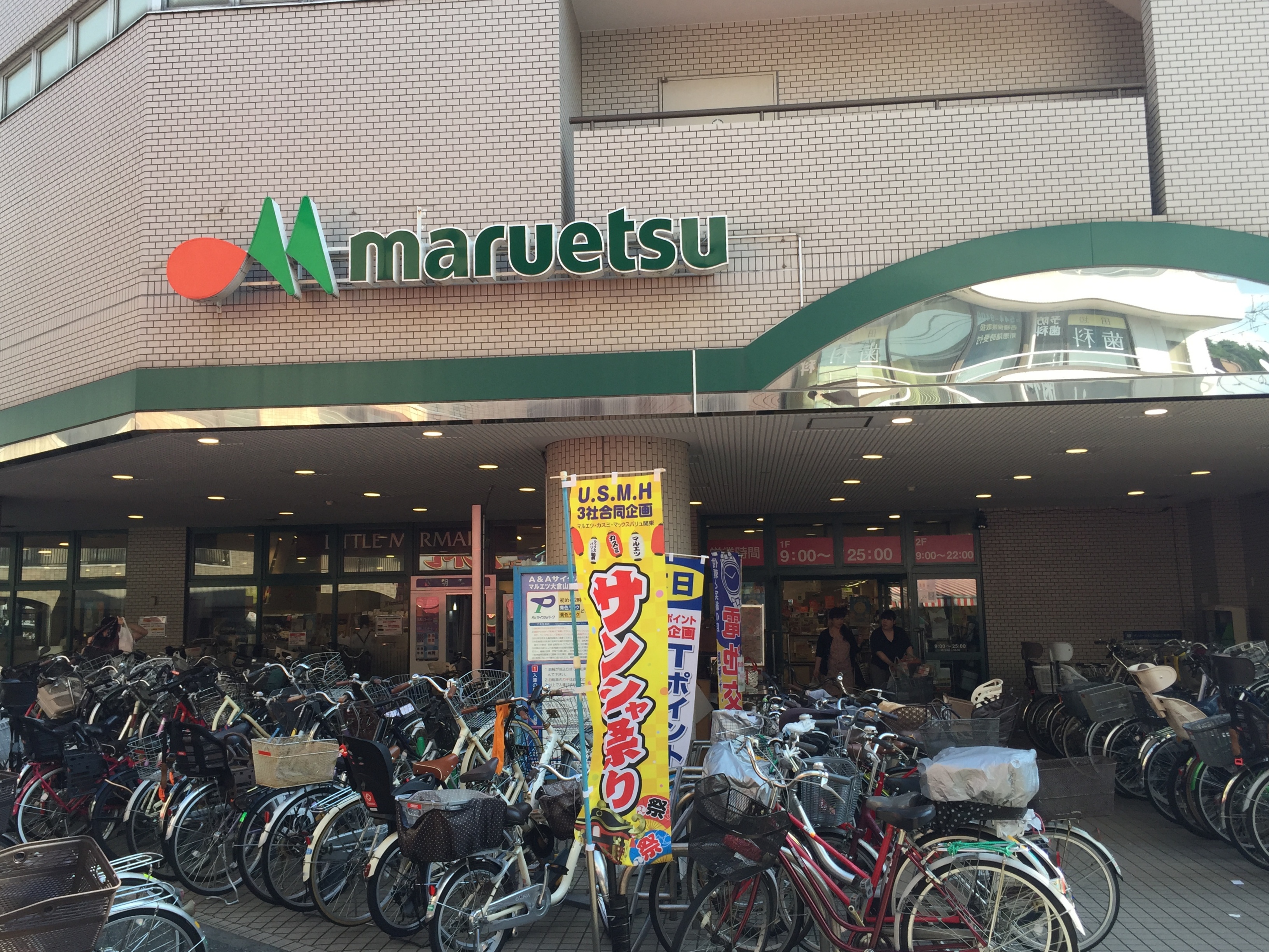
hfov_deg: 61.7
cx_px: 634
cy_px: 476
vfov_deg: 48.2
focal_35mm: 29
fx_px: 1063
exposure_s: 1/430
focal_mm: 4.15
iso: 32
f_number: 2.2
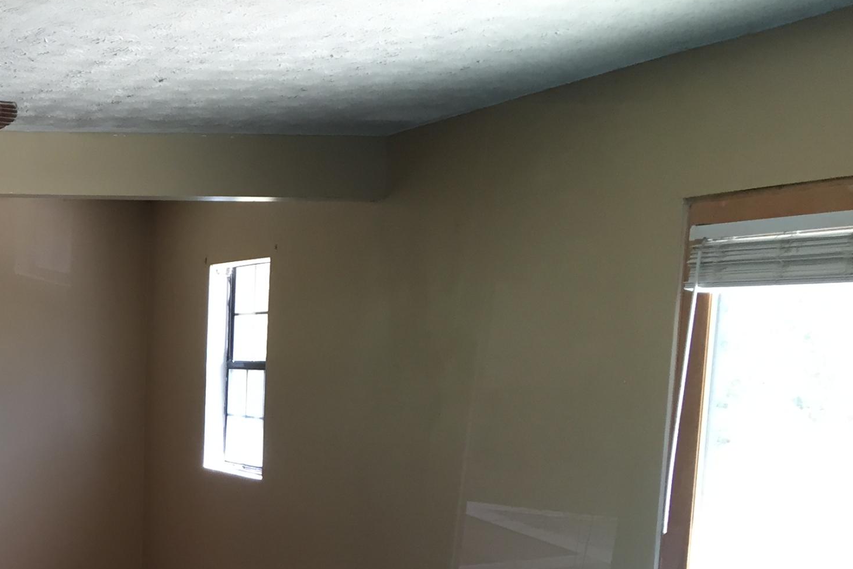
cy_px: 641
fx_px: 1469
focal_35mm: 62
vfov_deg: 20.8
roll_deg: +0.0
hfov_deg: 30.0
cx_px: -13
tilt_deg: -11.3
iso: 32
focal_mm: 4.15
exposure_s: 1/30
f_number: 2.2
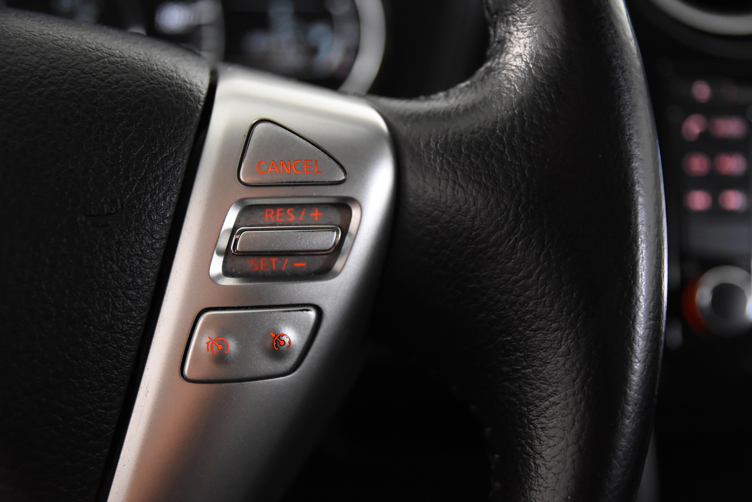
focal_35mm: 51
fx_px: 1065
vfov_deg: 26.5
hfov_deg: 38.9
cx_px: 376
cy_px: 251
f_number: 3.3
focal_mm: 34
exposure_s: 1/50
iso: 2500
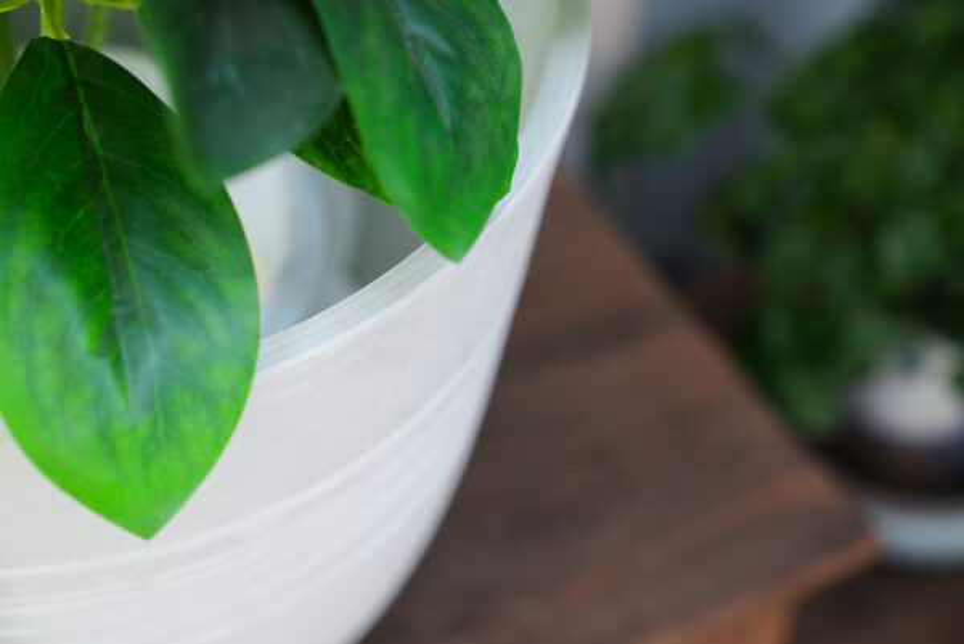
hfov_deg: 28.8
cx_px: 482
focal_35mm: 70
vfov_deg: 19.5
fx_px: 1876
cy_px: 322
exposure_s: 1/125
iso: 320
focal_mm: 70
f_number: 4
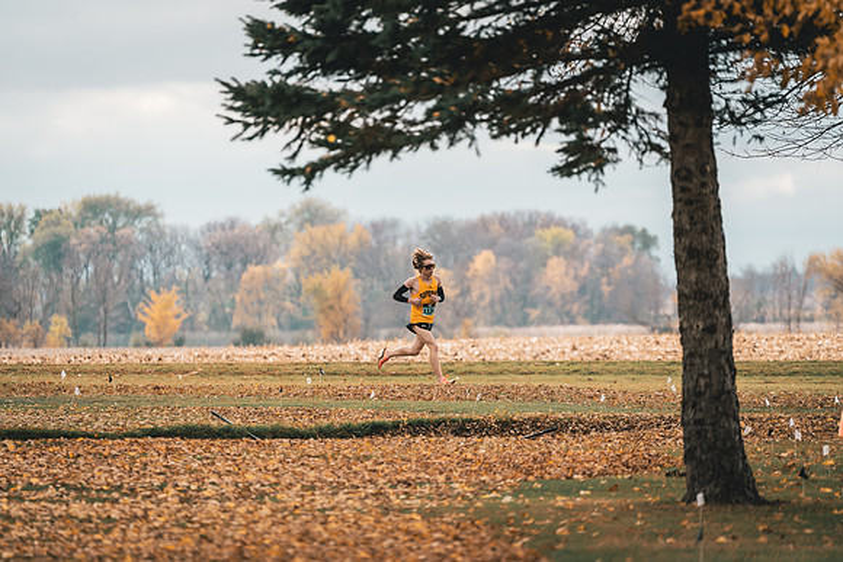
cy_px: 281
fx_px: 9685
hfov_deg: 5.0
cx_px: 429
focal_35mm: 414
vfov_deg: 3.3
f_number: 6.3
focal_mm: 400
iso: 400
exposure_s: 1/1000
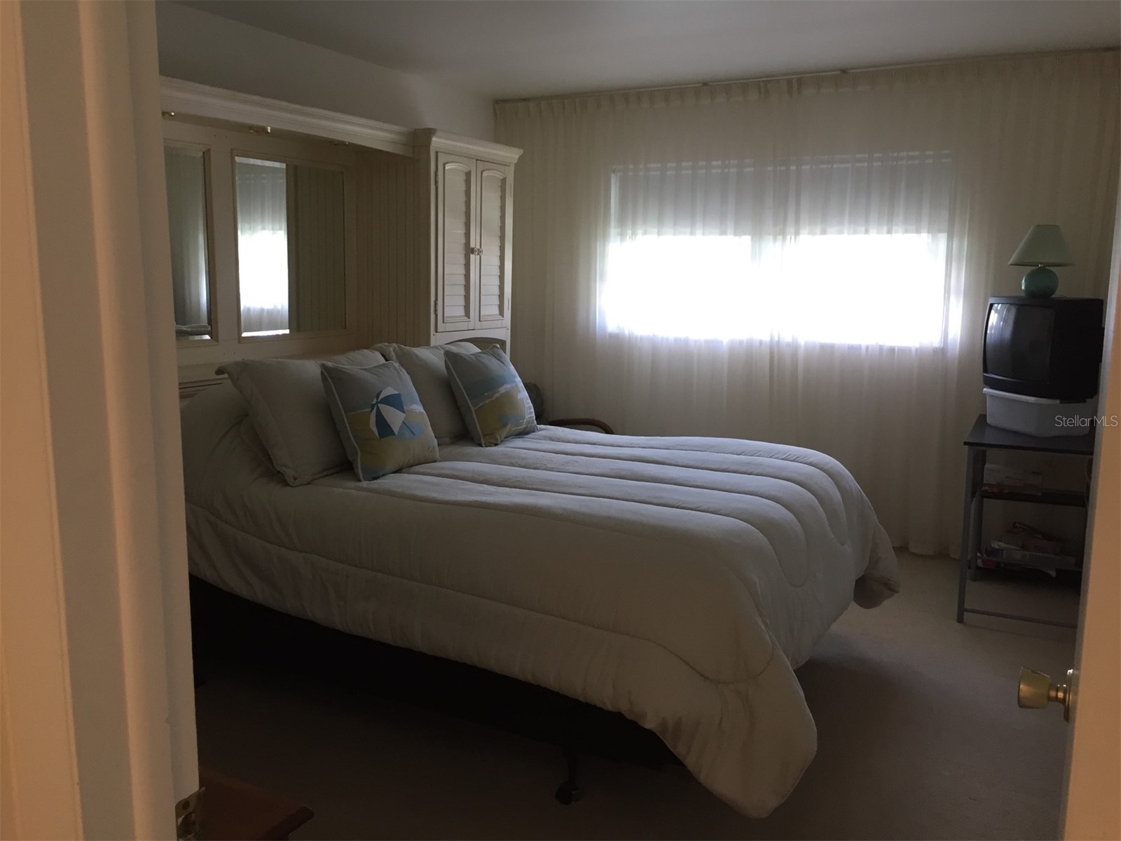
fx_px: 939
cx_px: 560
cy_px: 420
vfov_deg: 48.2
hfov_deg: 61.7
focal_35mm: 29
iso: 80
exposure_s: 1/30
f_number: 2.2
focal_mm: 4.15
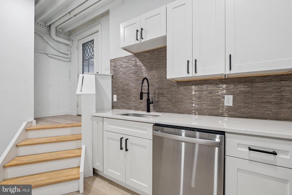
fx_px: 122
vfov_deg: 77.3
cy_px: 98
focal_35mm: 15
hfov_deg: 100.4
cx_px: 146
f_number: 8
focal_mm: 10
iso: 250
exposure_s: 1/3.33
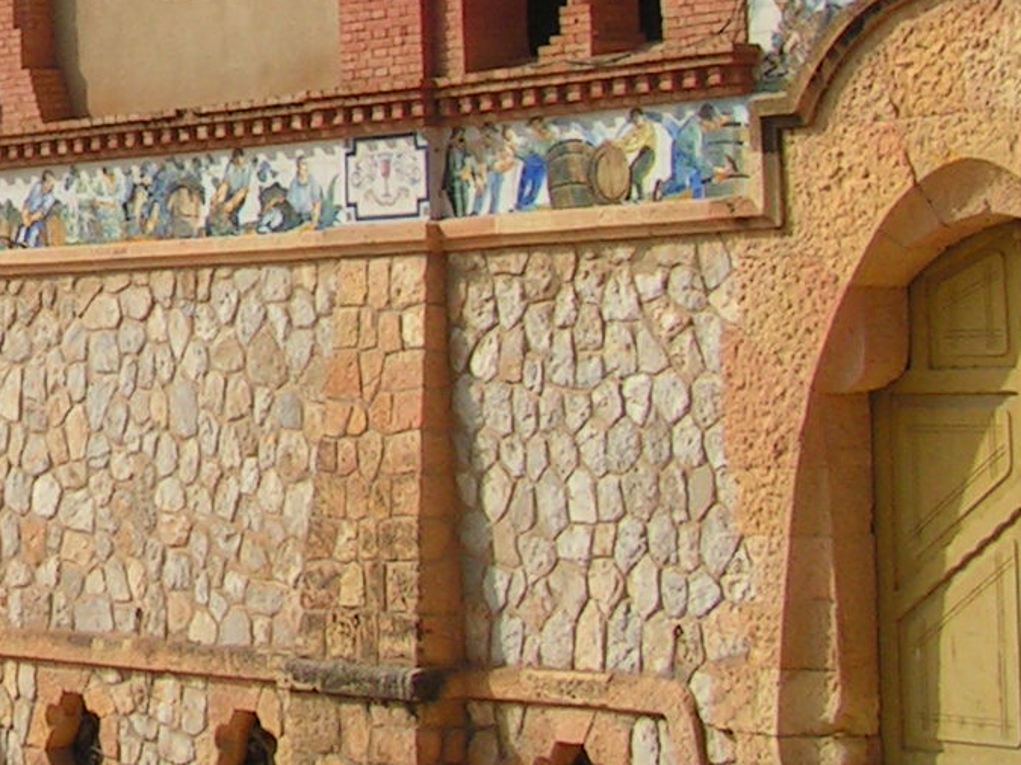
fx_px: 3775
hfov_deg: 14.8
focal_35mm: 128
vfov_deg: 11.3
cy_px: -171
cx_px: -248
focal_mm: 6.3
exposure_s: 1/500
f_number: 5.6
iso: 50
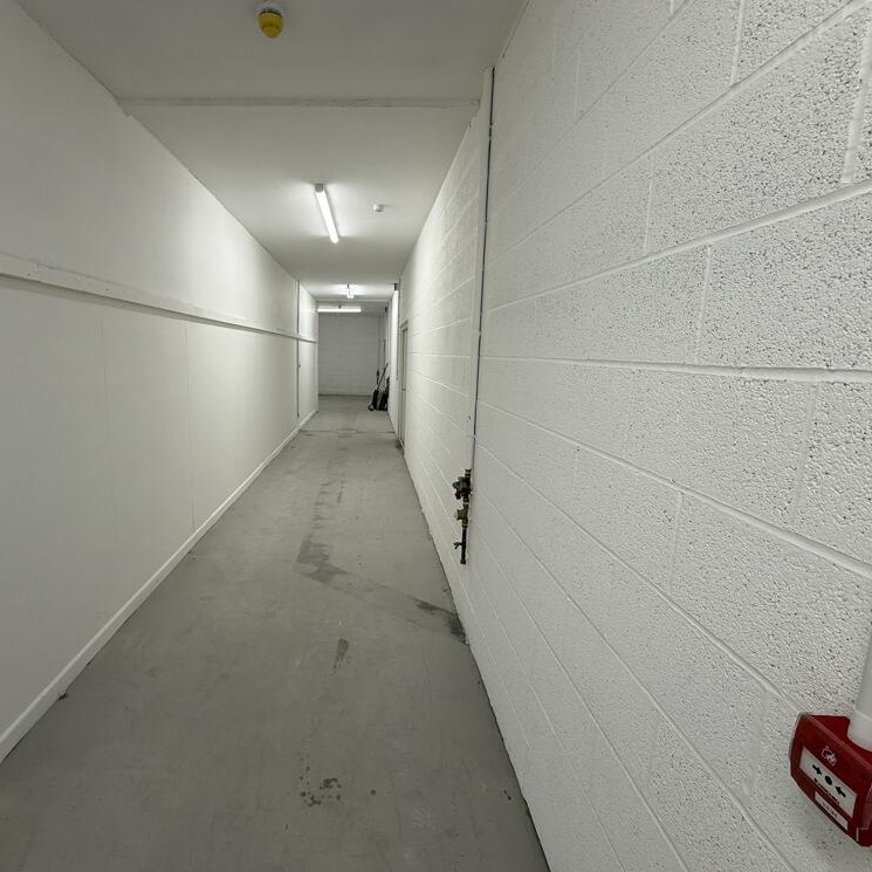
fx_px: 484
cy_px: 431
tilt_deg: -7.7
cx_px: 366
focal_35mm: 17
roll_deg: -1.0
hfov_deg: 83.3
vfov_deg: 84.0
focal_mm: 2.22
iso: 64
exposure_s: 1/103
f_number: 2.2
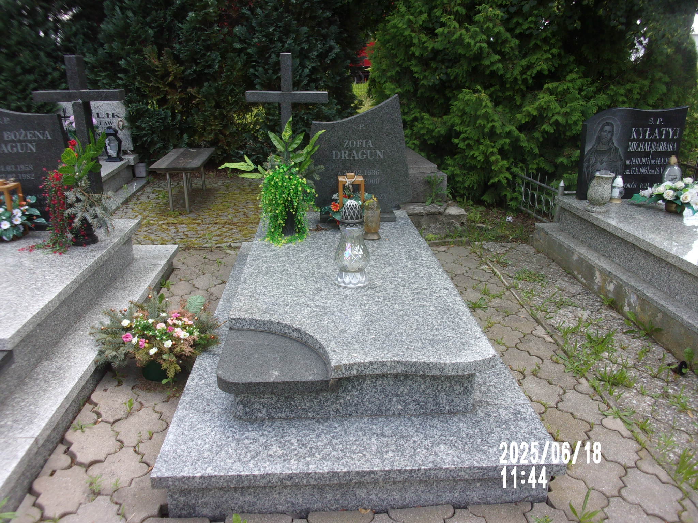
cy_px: 262
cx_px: 349
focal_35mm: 28
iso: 80
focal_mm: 5.1
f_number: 3.9
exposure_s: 1/125
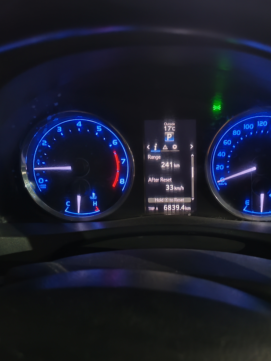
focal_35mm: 39
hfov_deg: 36.5
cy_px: 192
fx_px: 407
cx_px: 174
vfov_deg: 47.8
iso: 5000
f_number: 1.9
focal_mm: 6.12
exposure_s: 1/17
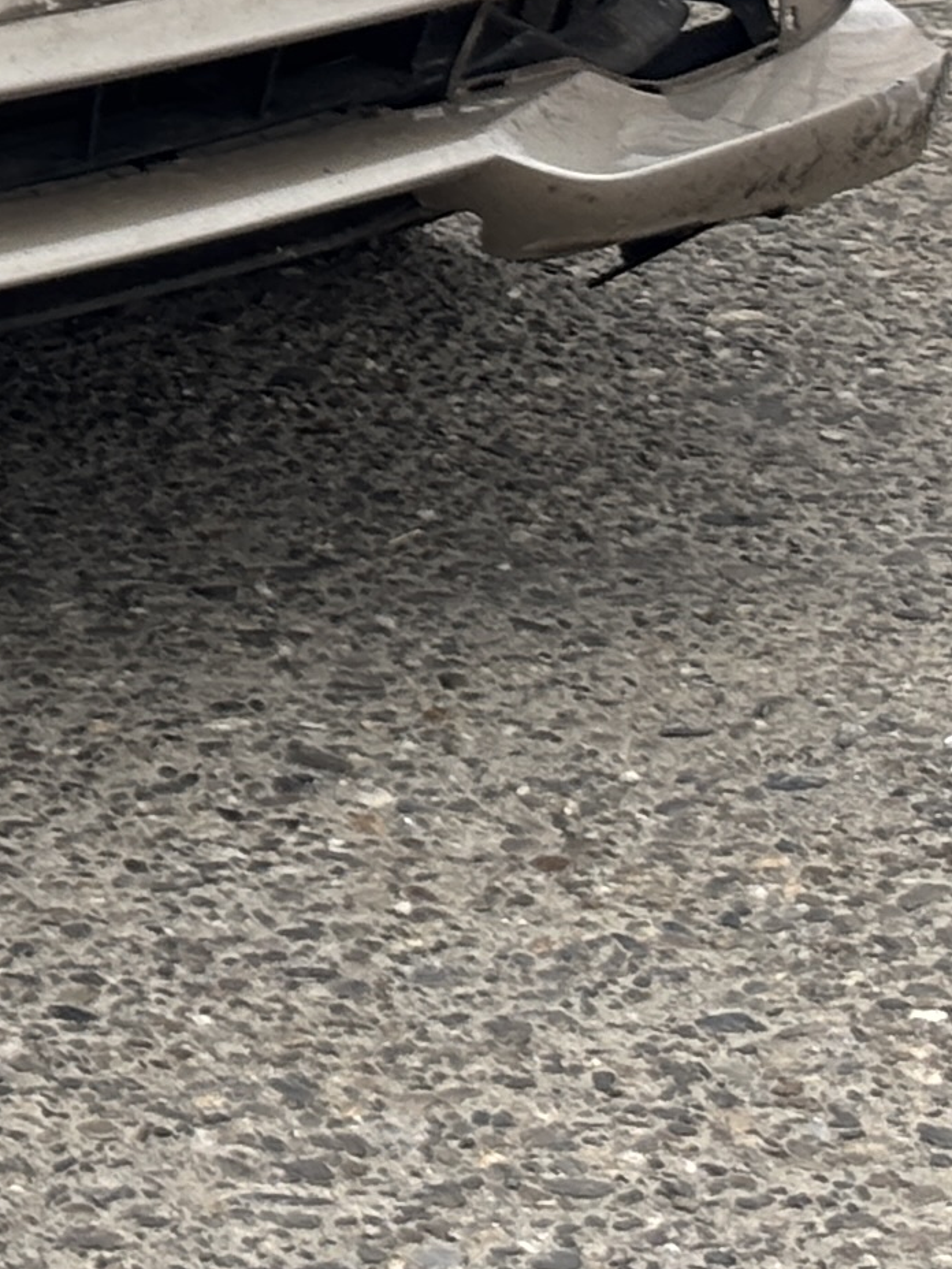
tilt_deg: -7.2
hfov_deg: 6.2
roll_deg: +3.6
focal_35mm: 226
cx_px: -1542
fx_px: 8287
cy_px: -764
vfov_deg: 8.5
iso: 32
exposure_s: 1/872
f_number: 1.6
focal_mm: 5.96
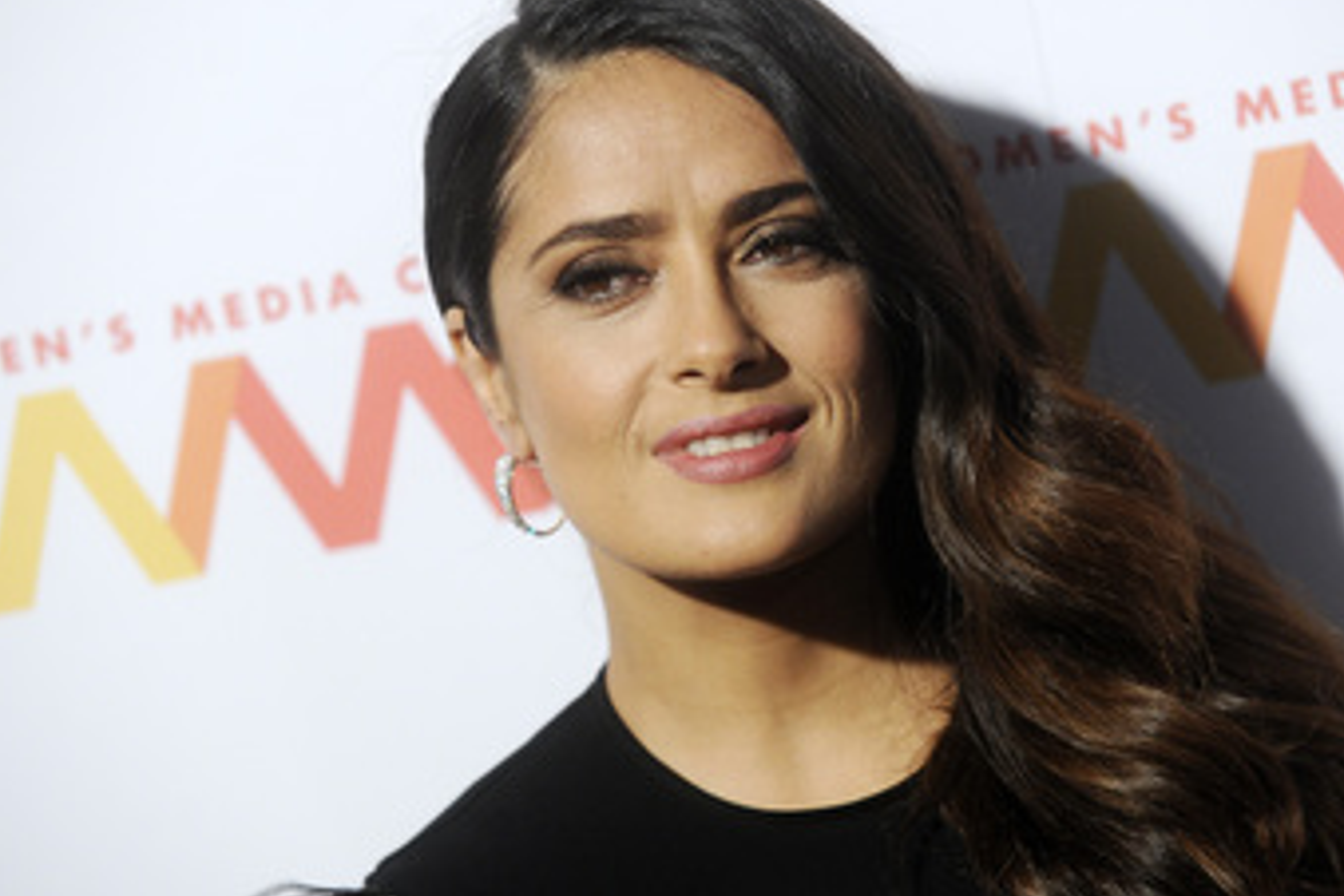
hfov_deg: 14.1
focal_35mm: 146
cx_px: 714
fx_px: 5450
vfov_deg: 9.4
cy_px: 444
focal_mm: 110
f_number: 3.5
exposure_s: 1/640
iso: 1600
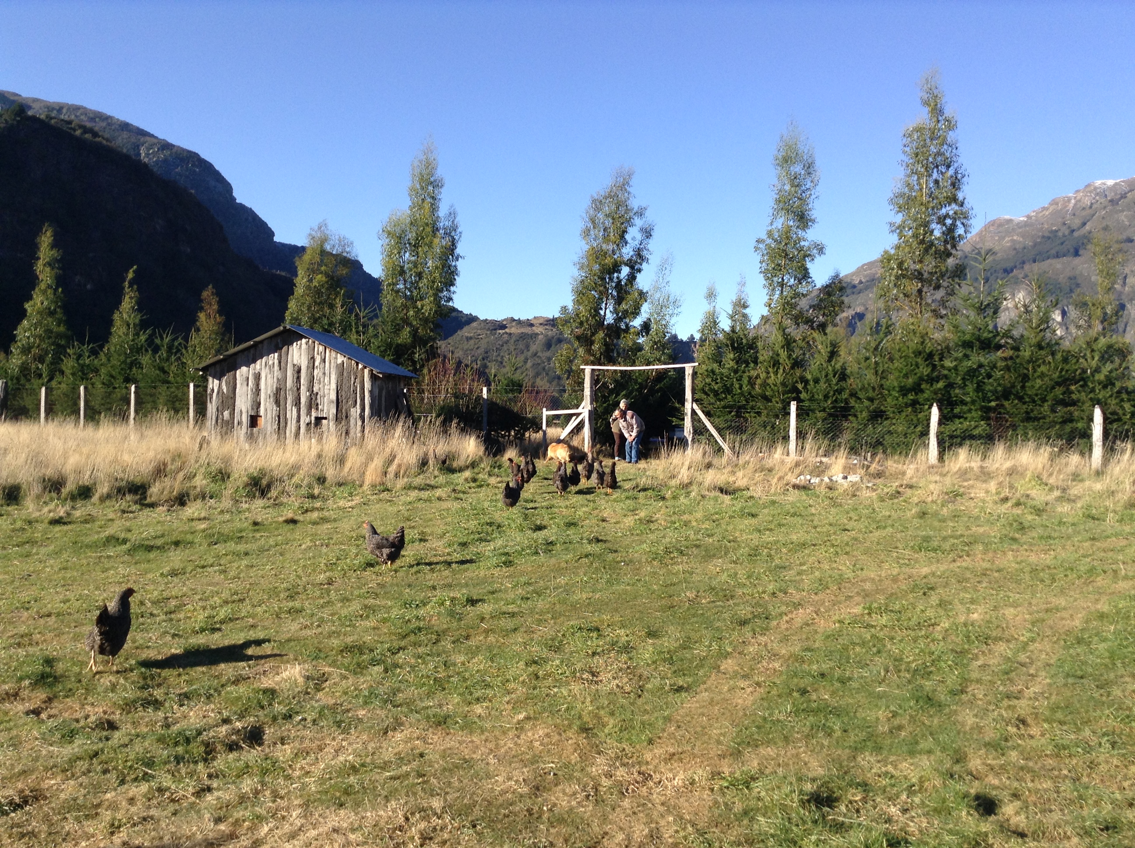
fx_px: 1080
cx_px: 568
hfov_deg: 55.4
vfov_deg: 42.8
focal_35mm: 33
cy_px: 424
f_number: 2.4
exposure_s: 1/666
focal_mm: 3.3
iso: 25
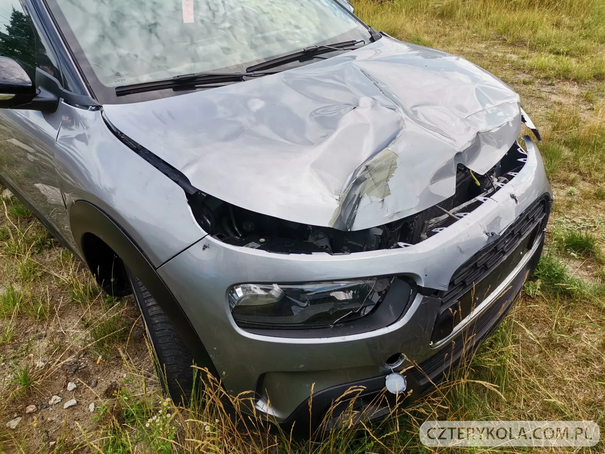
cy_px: 227
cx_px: 302
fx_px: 454
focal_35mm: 26
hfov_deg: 67.3
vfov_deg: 53.1
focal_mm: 4.75
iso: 50
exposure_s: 1/591
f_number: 1.8
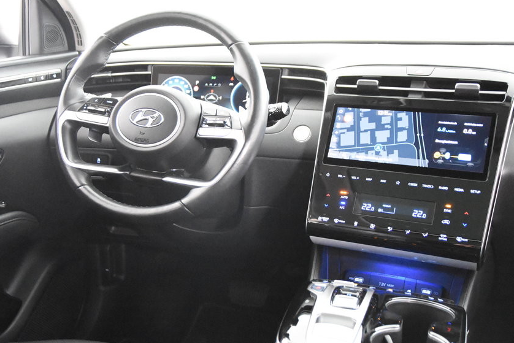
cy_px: 203
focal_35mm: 44
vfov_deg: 30.5
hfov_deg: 44.3
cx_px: 215
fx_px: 628
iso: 12800
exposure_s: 1/40
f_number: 3
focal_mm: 24
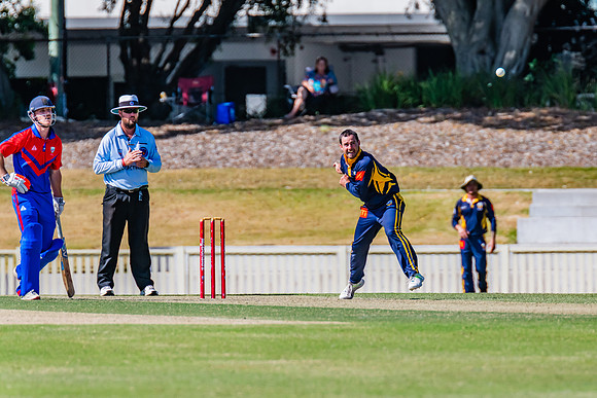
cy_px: 197
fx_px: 11625
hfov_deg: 2.9
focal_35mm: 701
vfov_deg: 2.0
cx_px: 349
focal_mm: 600
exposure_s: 1/2000
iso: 640
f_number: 8
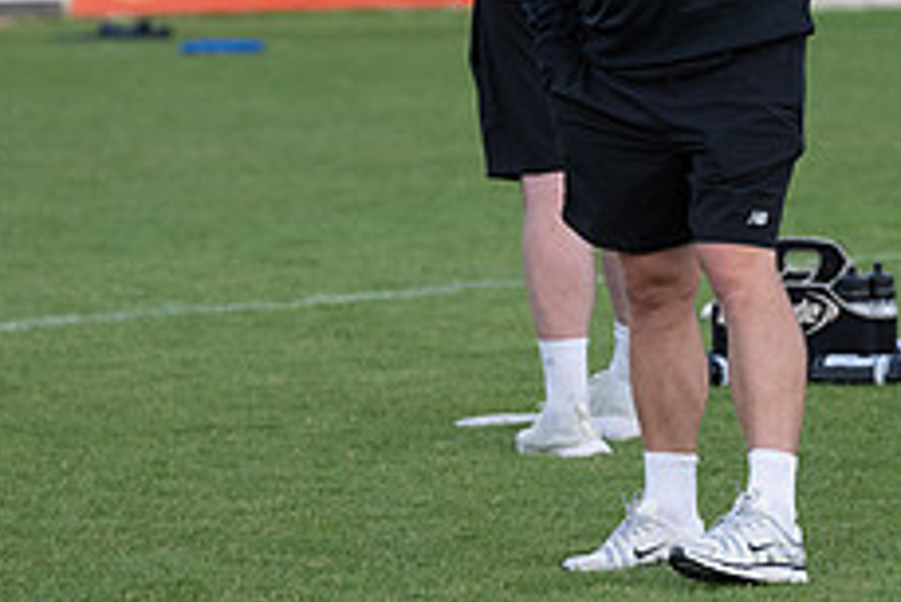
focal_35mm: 372
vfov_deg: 3.7
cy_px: -51
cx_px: 586
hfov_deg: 5.5
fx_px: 9316
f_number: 2.8
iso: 1000
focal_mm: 98
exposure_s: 1/250
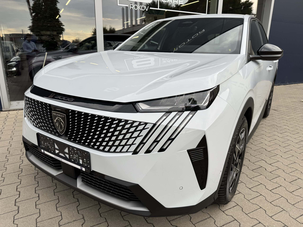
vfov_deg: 56.8
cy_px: 114
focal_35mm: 24
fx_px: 210
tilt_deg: -16.9
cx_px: 152
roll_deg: -0.7
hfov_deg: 71.6
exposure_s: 1/658
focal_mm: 6.76
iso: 80
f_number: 1.78
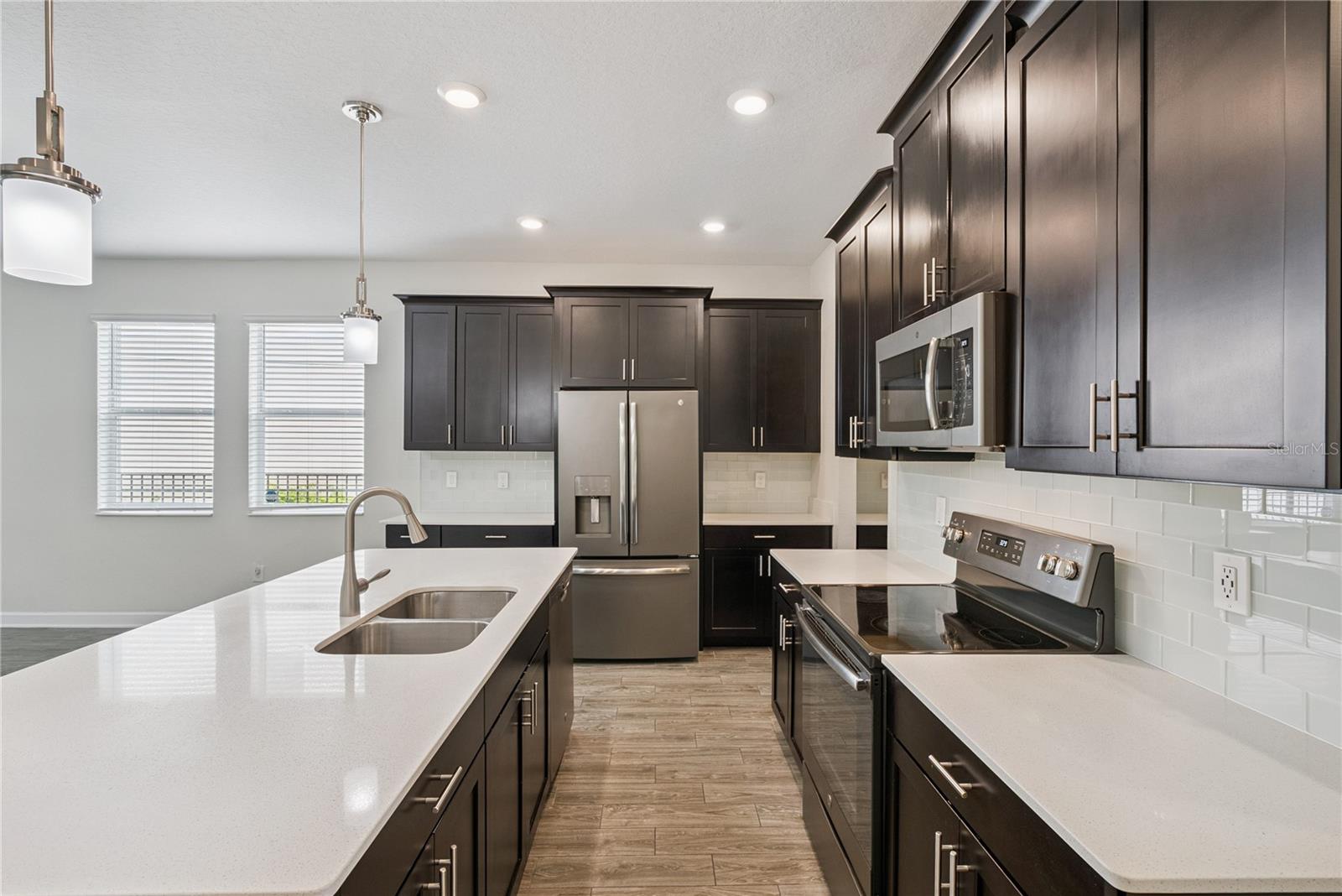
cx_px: 671
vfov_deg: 73.8
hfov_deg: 96.7
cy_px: 448
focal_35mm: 16
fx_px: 597
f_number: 9
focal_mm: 16
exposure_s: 1/50
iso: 1000
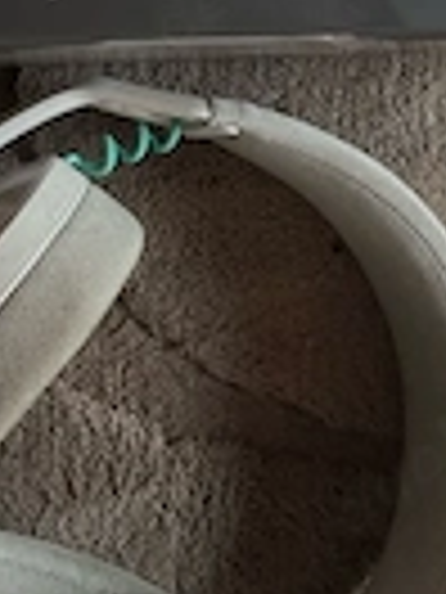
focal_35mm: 79
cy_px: 117
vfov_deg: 24.3
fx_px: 1357
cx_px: 153
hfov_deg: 18.6
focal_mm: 5.1
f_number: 1.6
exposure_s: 1/30
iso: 800
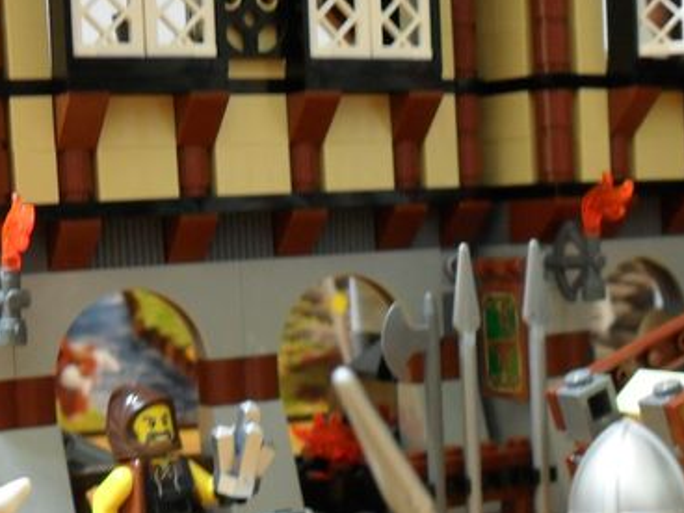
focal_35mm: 76
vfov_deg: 19.1
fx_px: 1502
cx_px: 394
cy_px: 457
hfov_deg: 25.6
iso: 200
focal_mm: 6.2
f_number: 2.8
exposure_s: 1/3
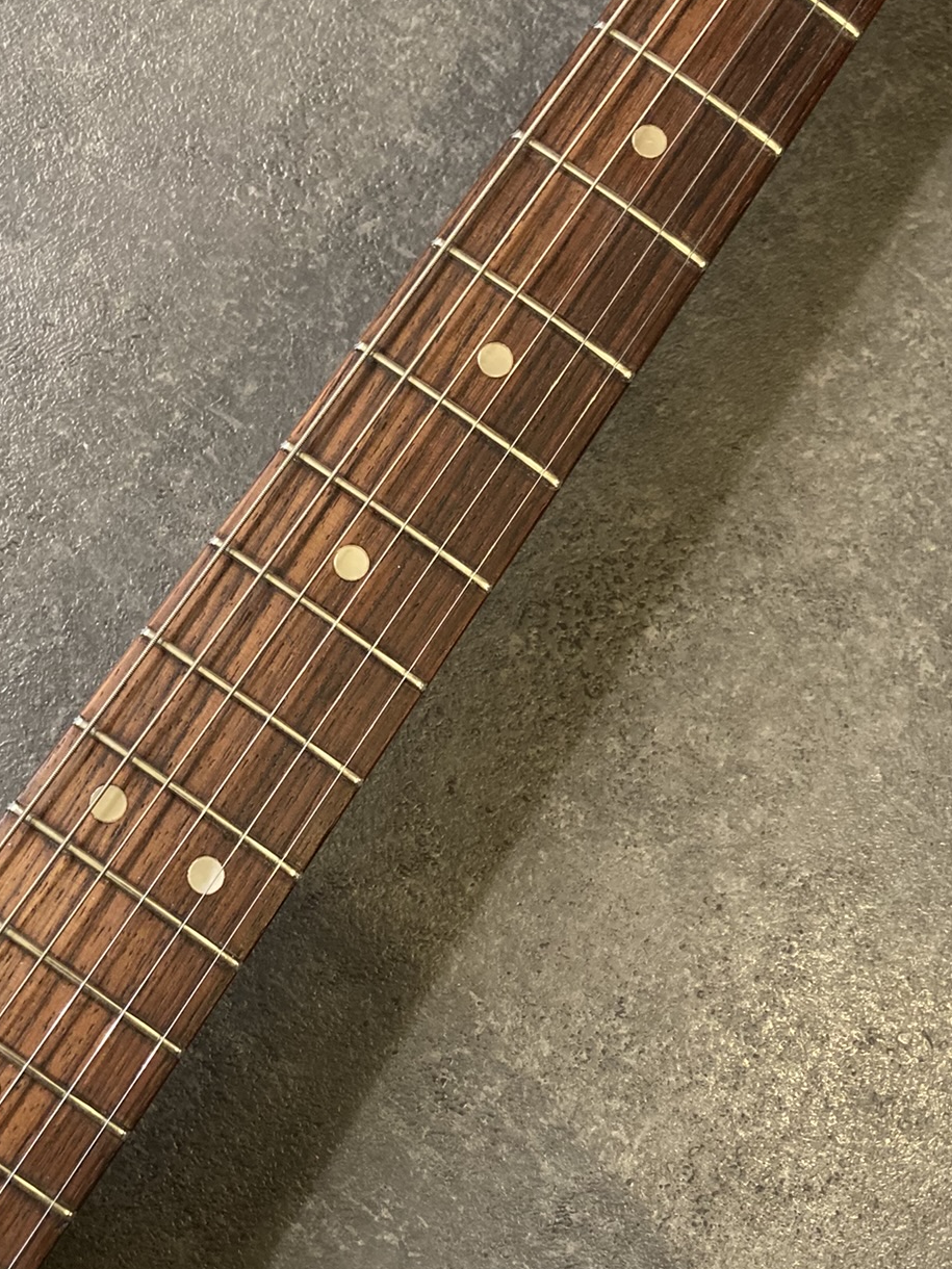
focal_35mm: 47
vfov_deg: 40.4
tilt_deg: -83.4
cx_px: 274
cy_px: 651
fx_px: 1723
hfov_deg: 30.5
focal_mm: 3.99
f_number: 1.8
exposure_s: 1/50
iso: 250
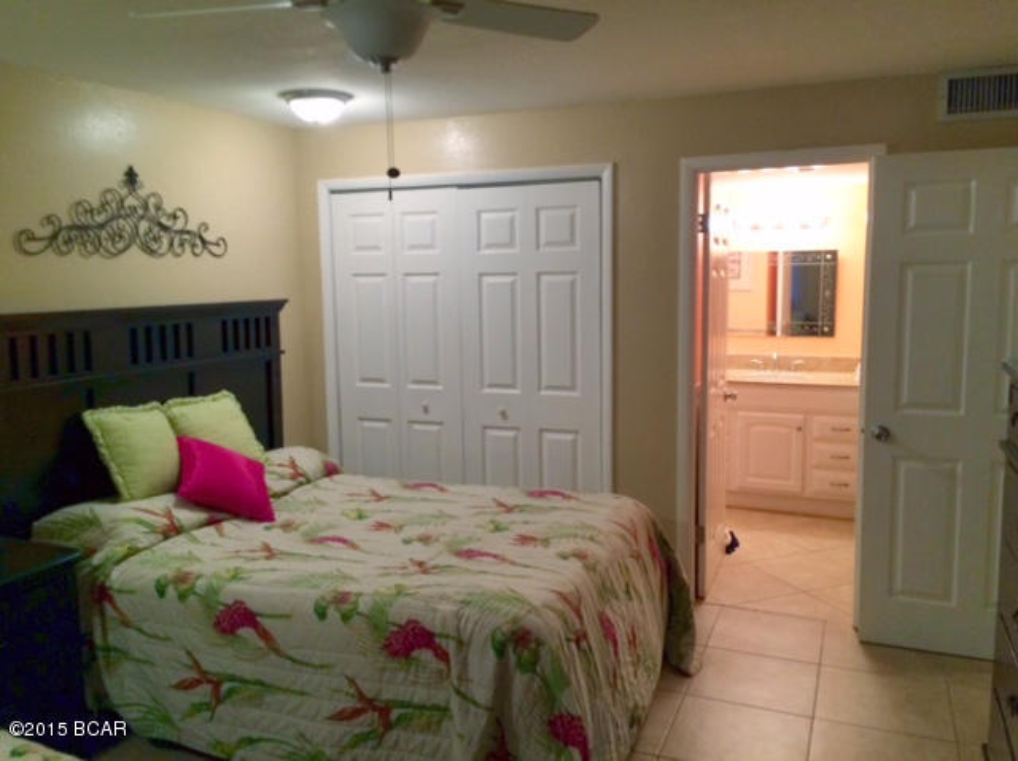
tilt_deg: -8.6
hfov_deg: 61.7
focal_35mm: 29
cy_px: 380
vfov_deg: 48.1
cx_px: 509
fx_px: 852
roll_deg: +1.1
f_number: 2.2
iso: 40
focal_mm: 4.15
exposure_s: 1/30
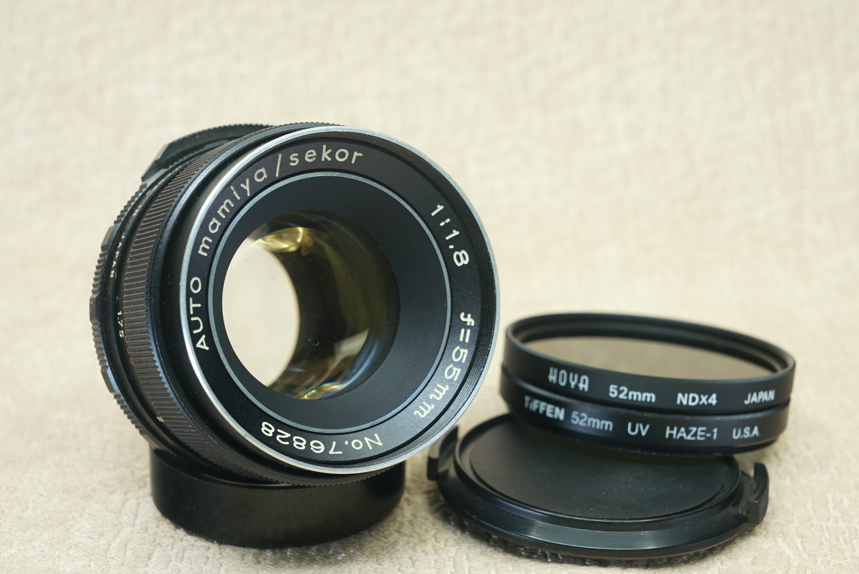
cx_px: 430
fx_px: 1648
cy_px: 287
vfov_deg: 19.8
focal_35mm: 69
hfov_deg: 29.2
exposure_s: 1.6
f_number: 9
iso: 100
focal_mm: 46
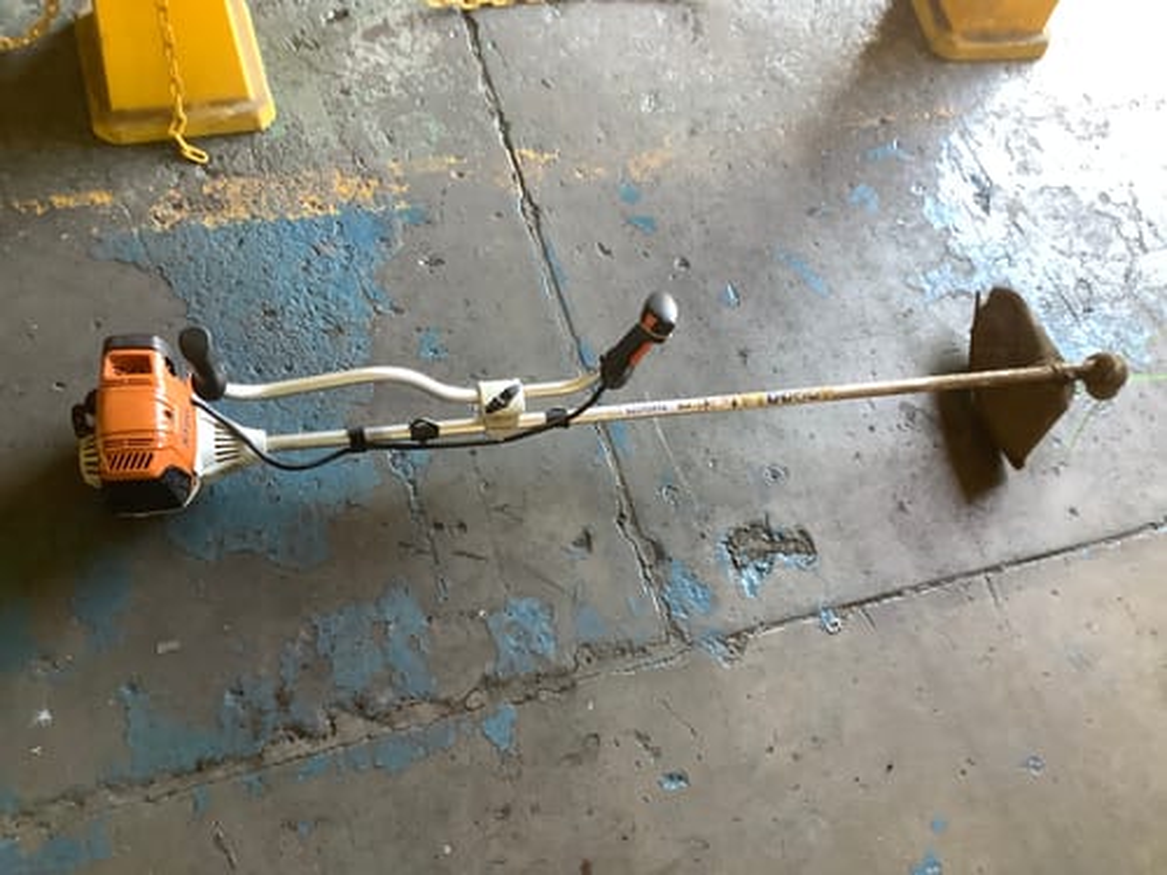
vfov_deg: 45.4
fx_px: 1045
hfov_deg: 58.4
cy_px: 438
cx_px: 584
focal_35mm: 31
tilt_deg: -62.8
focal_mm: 3.3
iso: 160
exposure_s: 1/50
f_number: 2.4
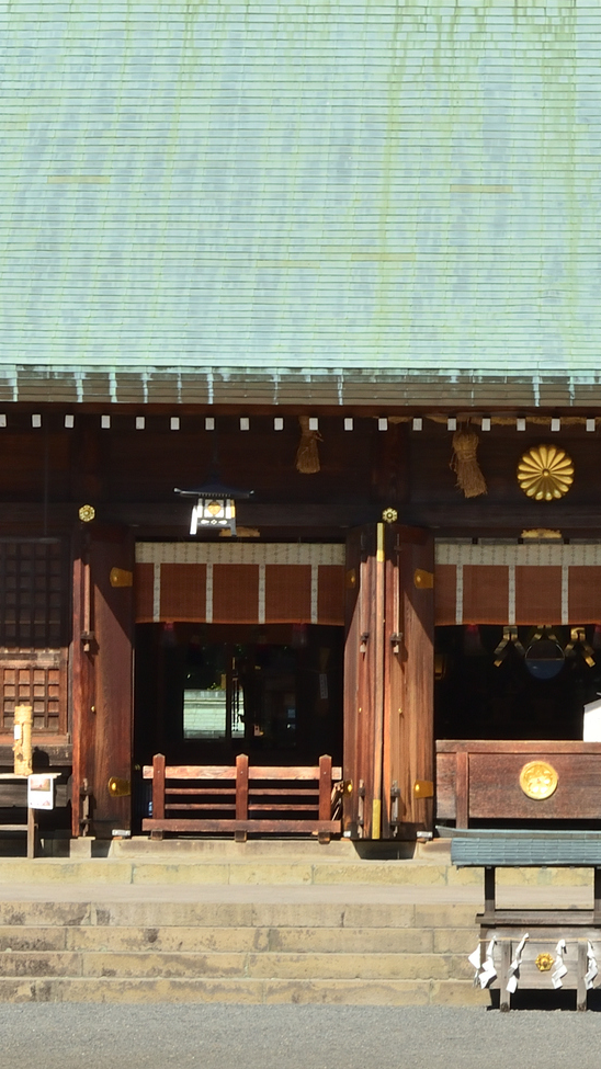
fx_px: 5927
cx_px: 542
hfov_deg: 5.8
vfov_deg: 10.3
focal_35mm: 209
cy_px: 372
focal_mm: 65
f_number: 18
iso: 200
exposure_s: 1/125
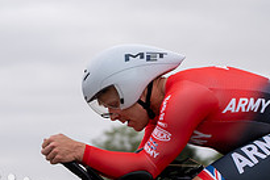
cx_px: 213
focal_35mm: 258
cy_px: 210
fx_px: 1936
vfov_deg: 5.3
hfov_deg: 8.0
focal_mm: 70
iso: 100
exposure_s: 1/800
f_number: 3.5
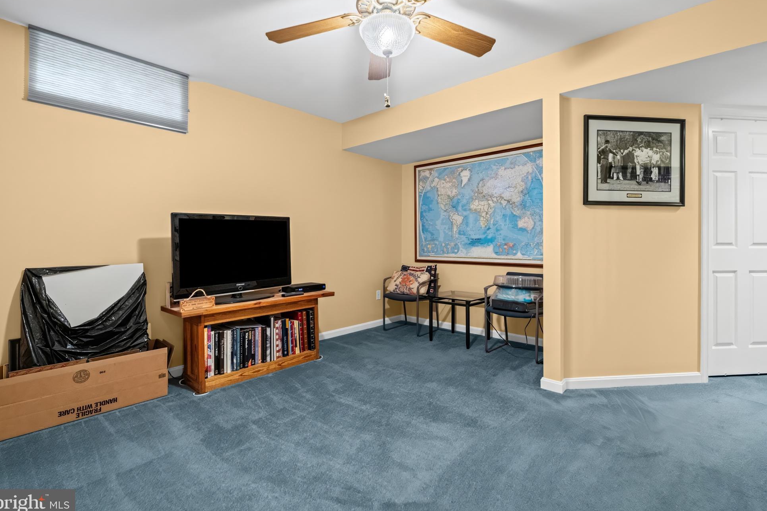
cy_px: 247
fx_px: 362
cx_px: 394
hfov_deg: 93.3
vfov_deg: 70.4
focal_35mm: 17
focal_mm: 16
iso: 3200
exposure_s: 1/13
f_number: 7.1
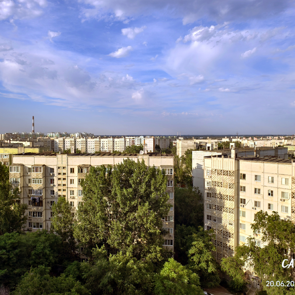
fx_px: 270
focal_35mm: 28
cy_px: 143
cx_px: 128
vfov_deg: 57.3
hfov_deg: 57.1
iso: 72
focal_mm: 6.54
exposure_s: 1/2451
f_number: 1.57
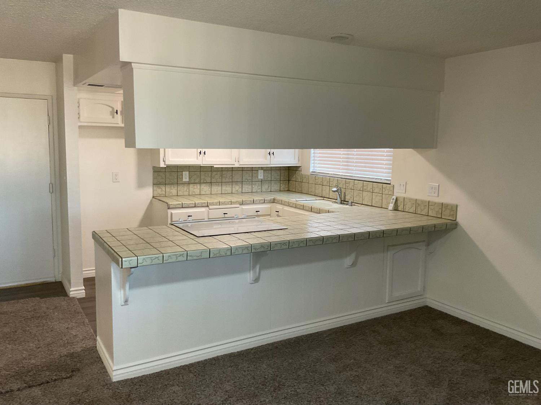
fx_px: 453
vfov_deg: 48.2
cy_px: 202
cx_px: 270
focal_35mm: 29
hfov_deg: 61.7
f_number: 1.8
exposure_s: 1/60
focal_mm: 3
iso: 125
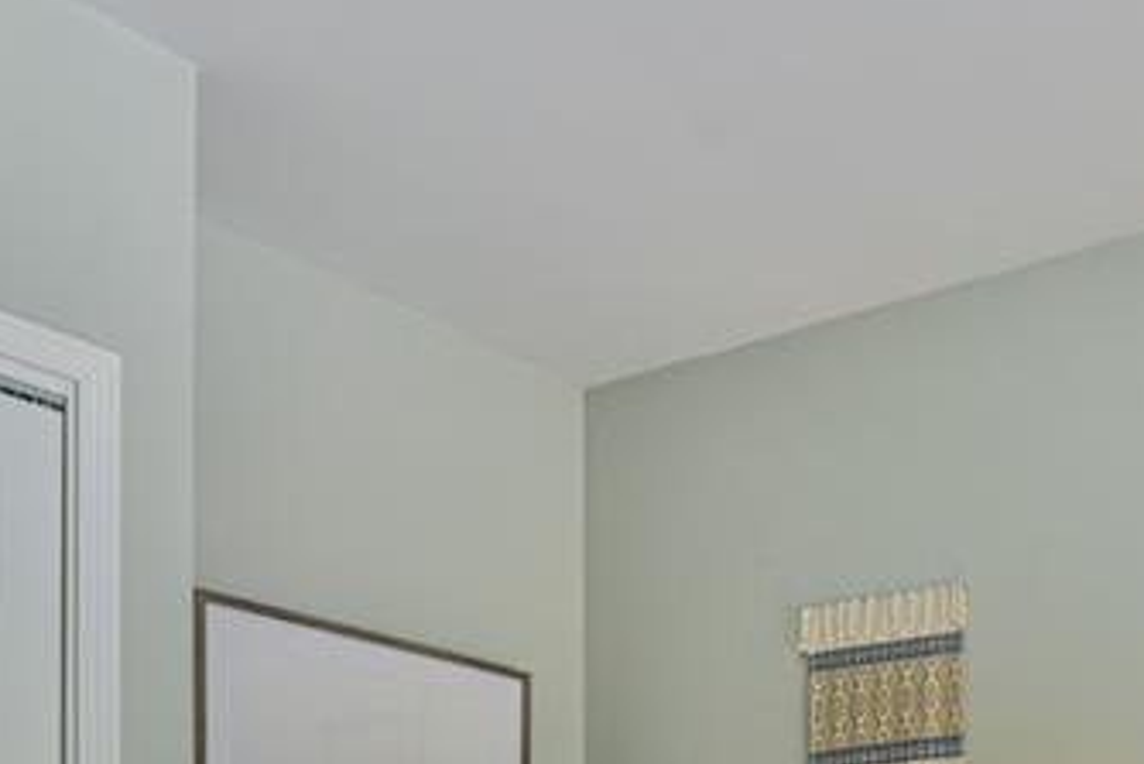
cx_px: 1137
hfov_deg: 36.4
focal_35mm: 49
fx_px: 1558
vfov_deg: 23.7
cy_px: 1033
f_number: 7.1
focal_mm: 16
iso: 1600
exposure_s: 1/200
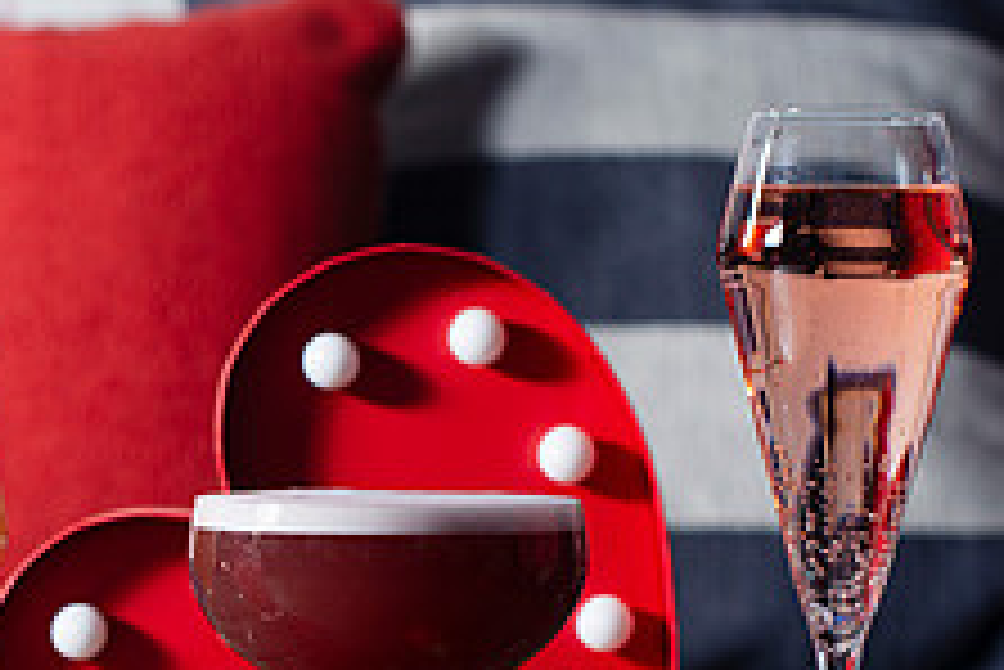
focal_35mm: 137
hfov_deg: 14.7
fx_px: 3823
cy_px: 683
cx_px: 10
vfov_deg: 9.9
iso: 200
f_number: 4.5
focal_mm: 50
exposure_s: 1/250
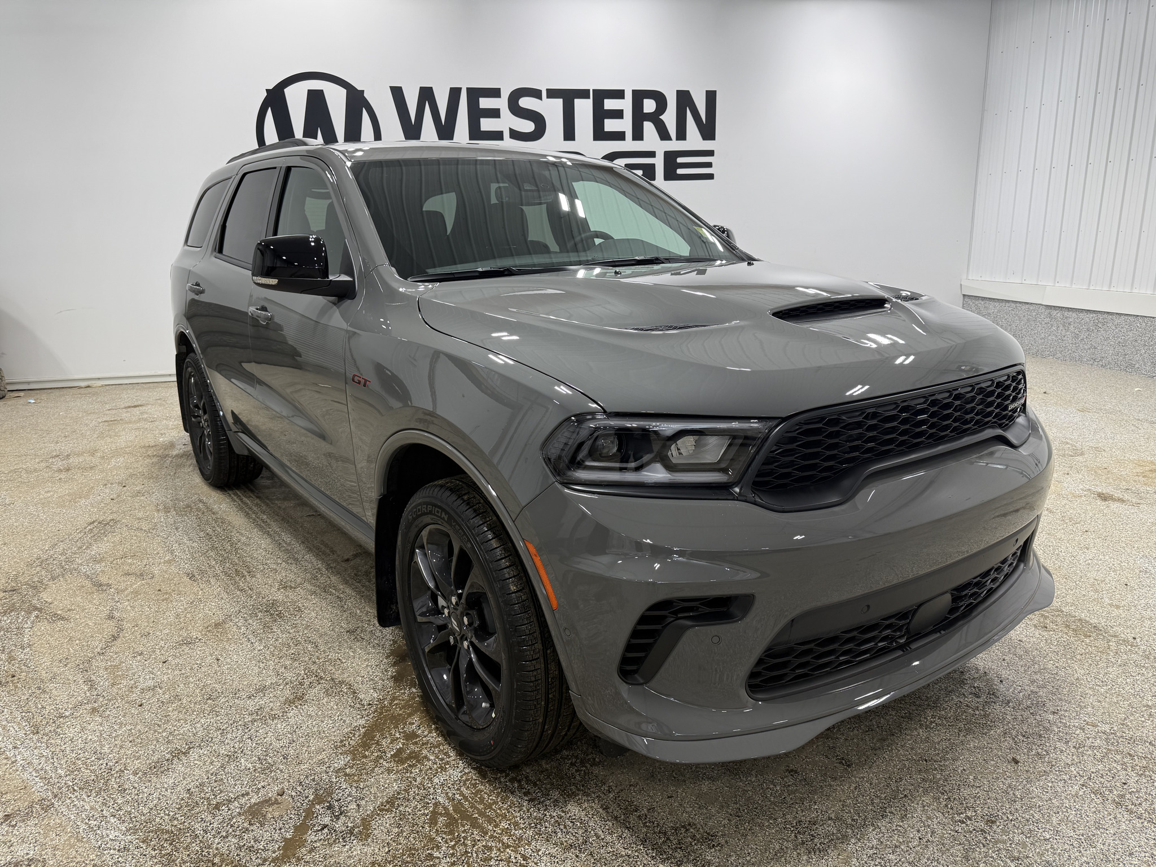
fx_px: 801
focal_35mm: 24
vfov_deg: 56.8
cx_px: 578
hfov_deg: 71.6
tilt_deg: -14.2
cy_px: 434
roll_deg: +0.7
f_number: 1.78
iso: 80
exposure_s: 1/186
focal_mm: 6.76
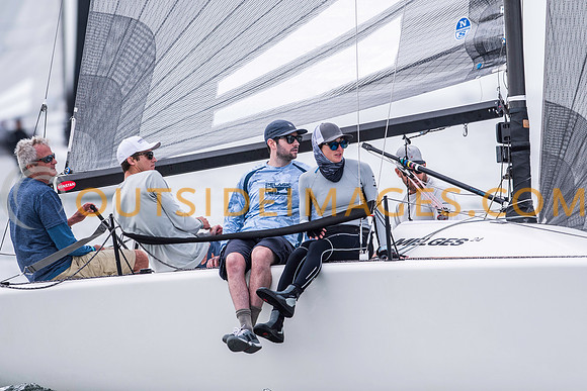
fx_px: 7339
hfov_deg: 4.6
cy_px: 196
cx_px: 294
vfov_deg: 3.1
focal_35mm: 450
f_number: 5
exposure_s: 1/1250
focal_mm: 300
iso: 200
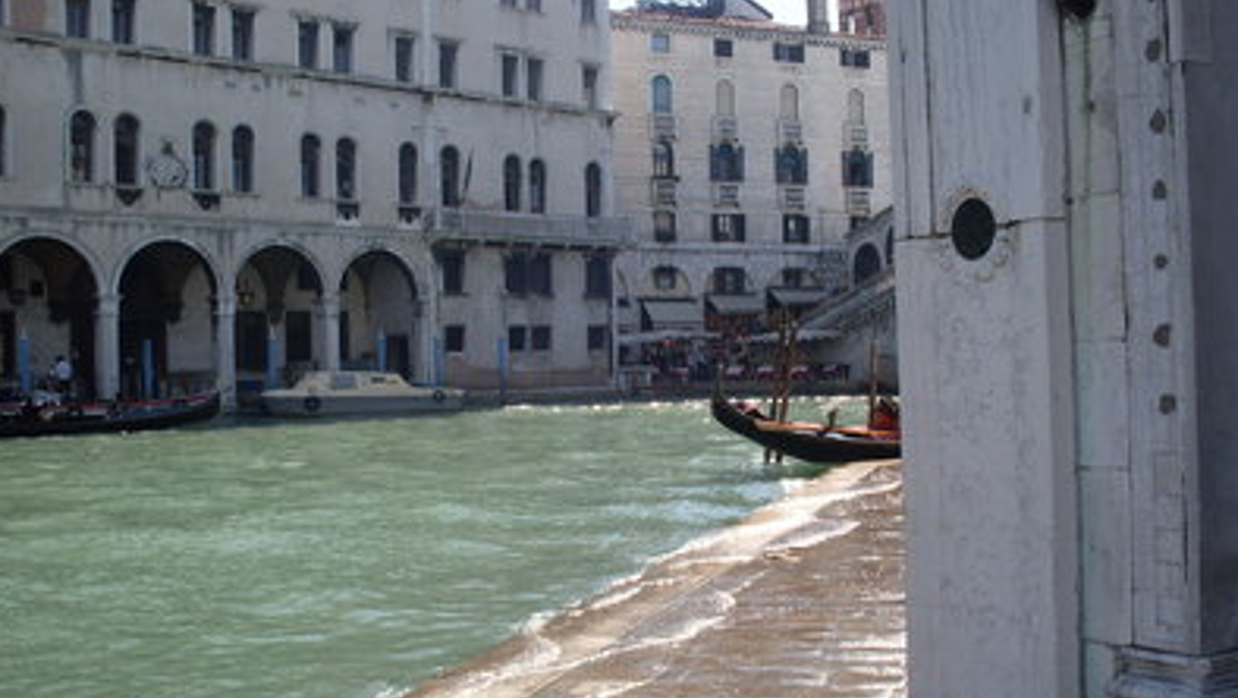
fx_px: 1379
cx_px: 613
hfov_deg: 48.3
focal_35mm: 42
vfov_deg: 28.3
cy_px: 409
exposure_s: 1/125
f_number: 8.4
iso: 80
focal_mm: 6.3
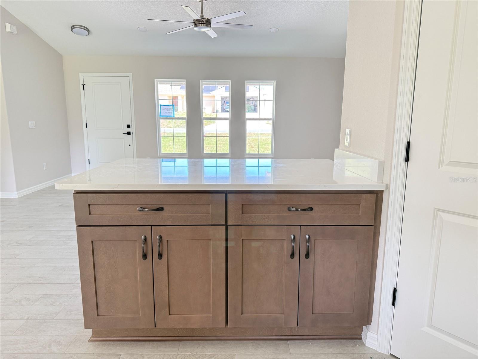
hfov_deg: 71.6
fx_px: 331
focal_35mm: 24
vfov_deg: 56.8
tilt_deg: -10.0
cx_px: 239
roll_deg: -0.8
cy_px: 180
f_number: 1.78
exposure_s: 1/60
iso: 250
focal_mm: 6.76
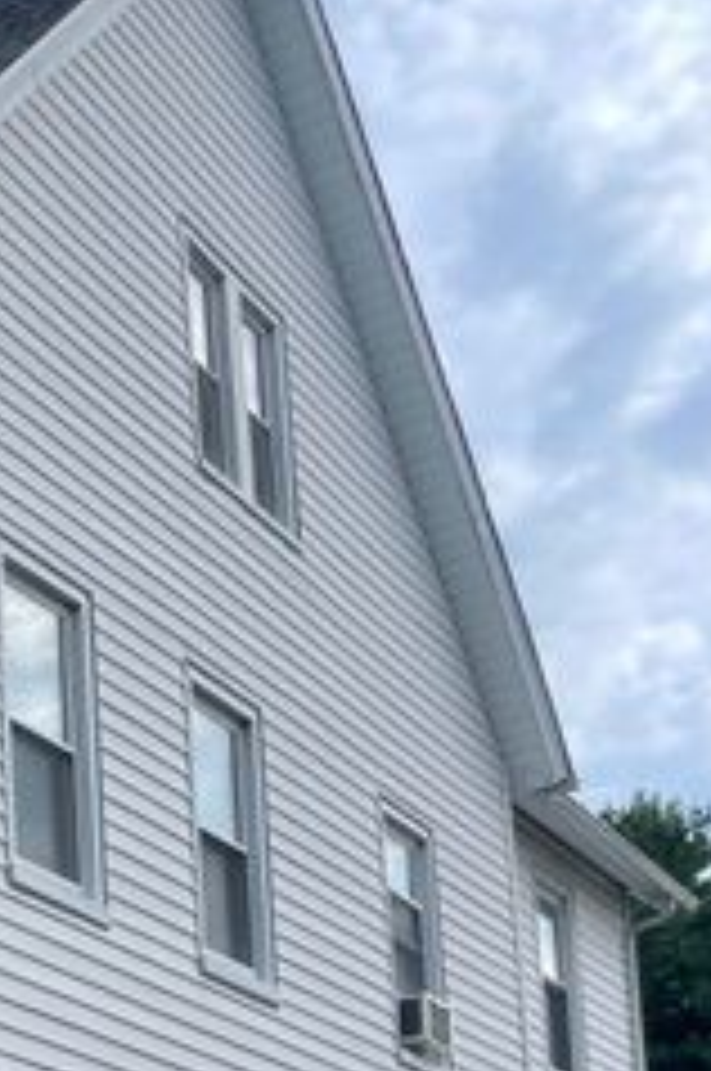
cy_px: 1262
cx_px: -356
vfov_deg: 25.2
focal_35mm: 73
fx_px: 2169
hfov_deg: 16.9
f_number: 1.6
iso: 32
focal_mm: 5.1
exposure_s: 1/2488
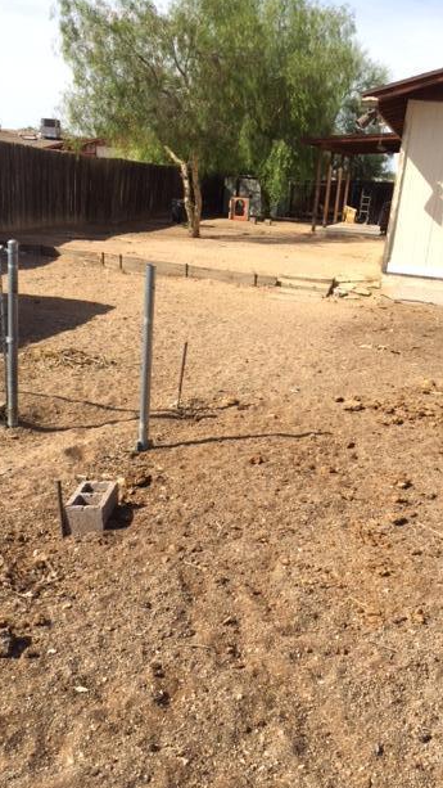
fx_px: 689
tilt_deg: -21.7
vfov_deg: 59.5
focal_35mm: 33
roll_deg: -8.0
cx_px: 239
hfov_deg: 35.6
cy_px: 406
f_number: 2.2
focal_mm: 4.15
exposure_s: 1/2740
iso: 32
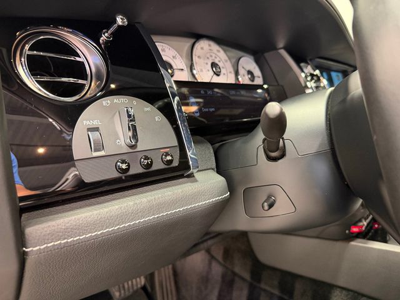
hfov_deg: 71.6
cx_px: 200
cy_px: 150
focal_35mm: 24
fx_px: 277
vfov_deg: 56.8
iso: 500
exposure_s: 1/60
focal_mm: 6.76
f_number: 1.78
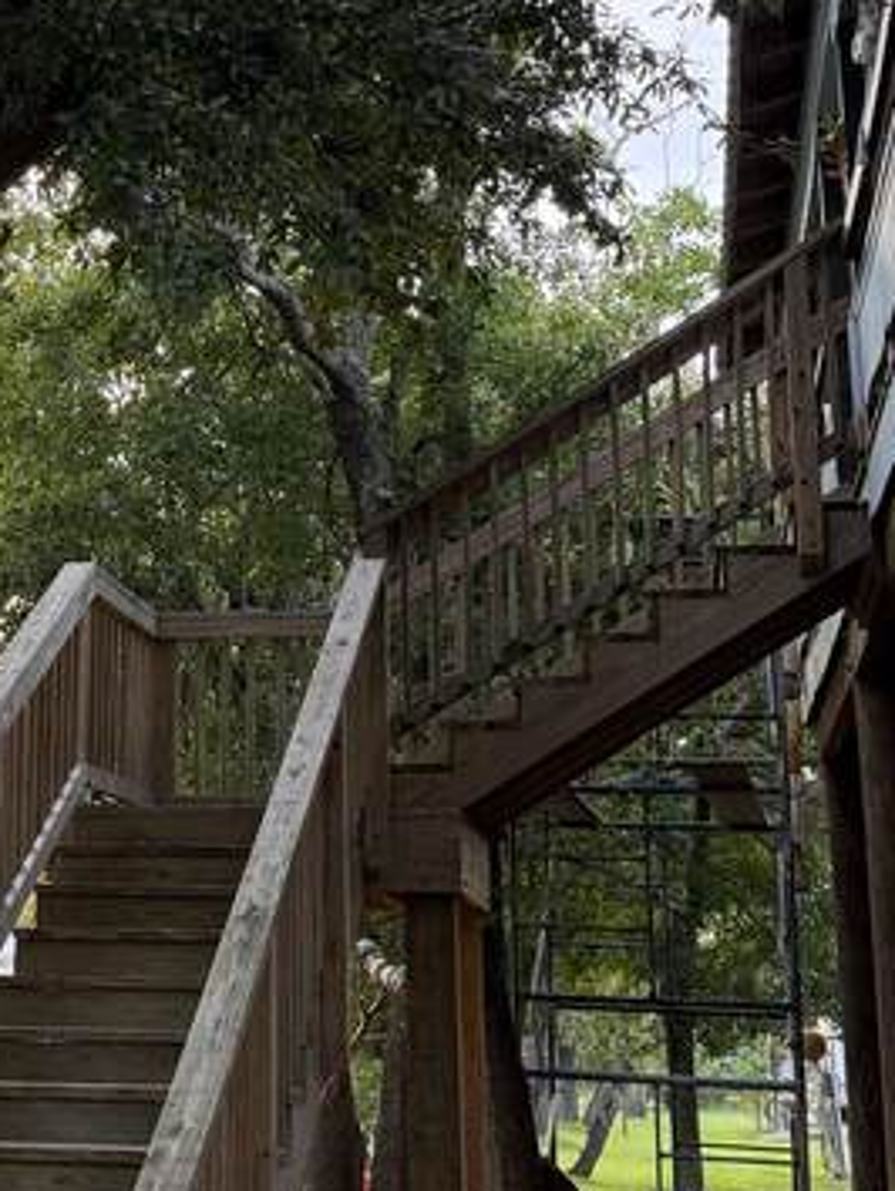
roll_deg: -1.4
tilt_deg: +16.2
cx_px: 118
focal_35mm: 65
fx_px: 2238
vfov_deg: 29.5
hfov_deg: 22.2
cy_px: 350
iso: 100
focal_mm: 6.76
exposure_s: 1/192
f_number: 1.78
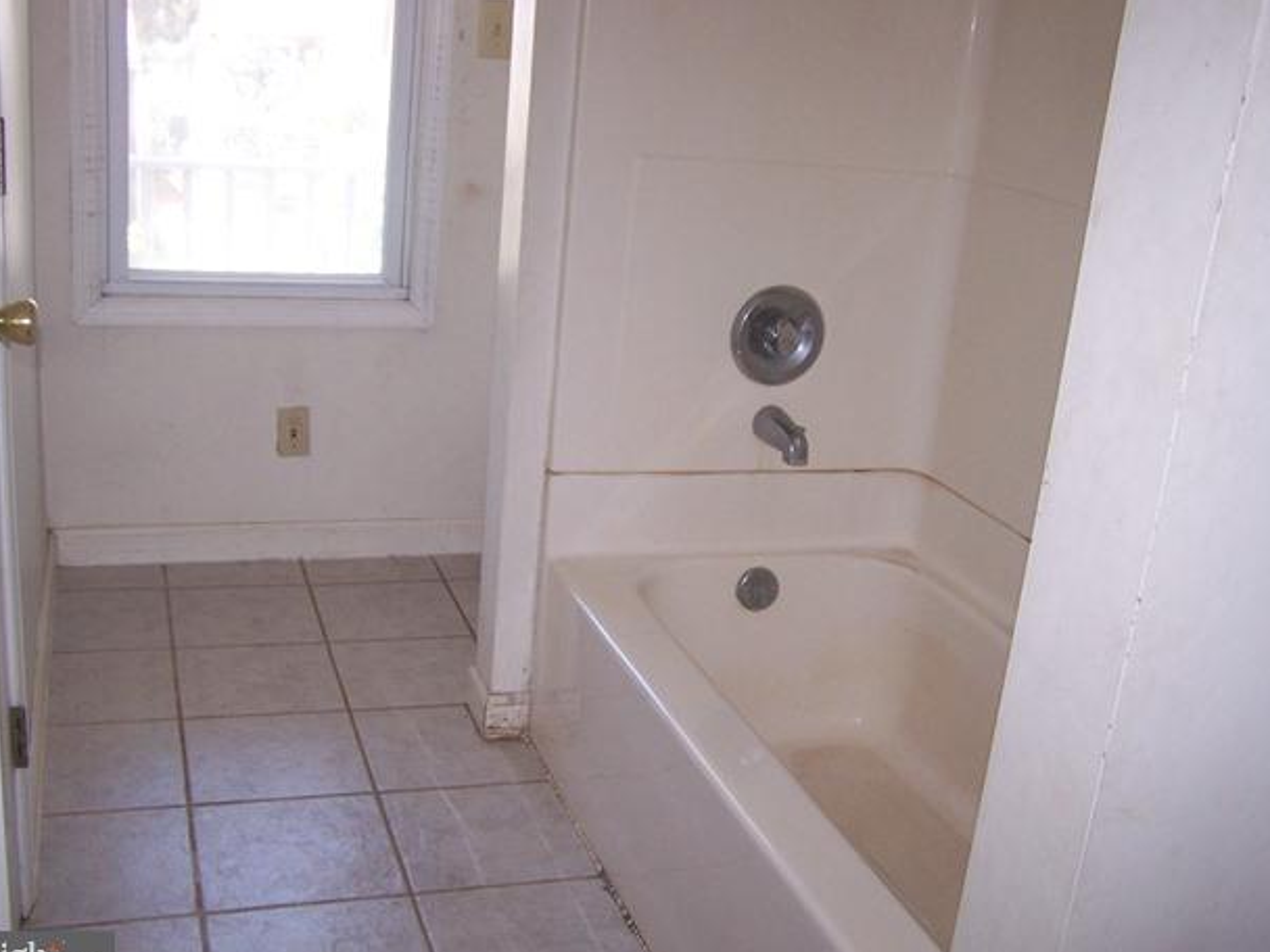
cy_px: 484
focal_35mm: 40
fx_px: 1468
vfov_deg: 36.0
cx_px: 620
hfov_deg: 46.8
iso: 160
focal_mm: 6.3
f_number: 2.8
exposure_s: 1/60
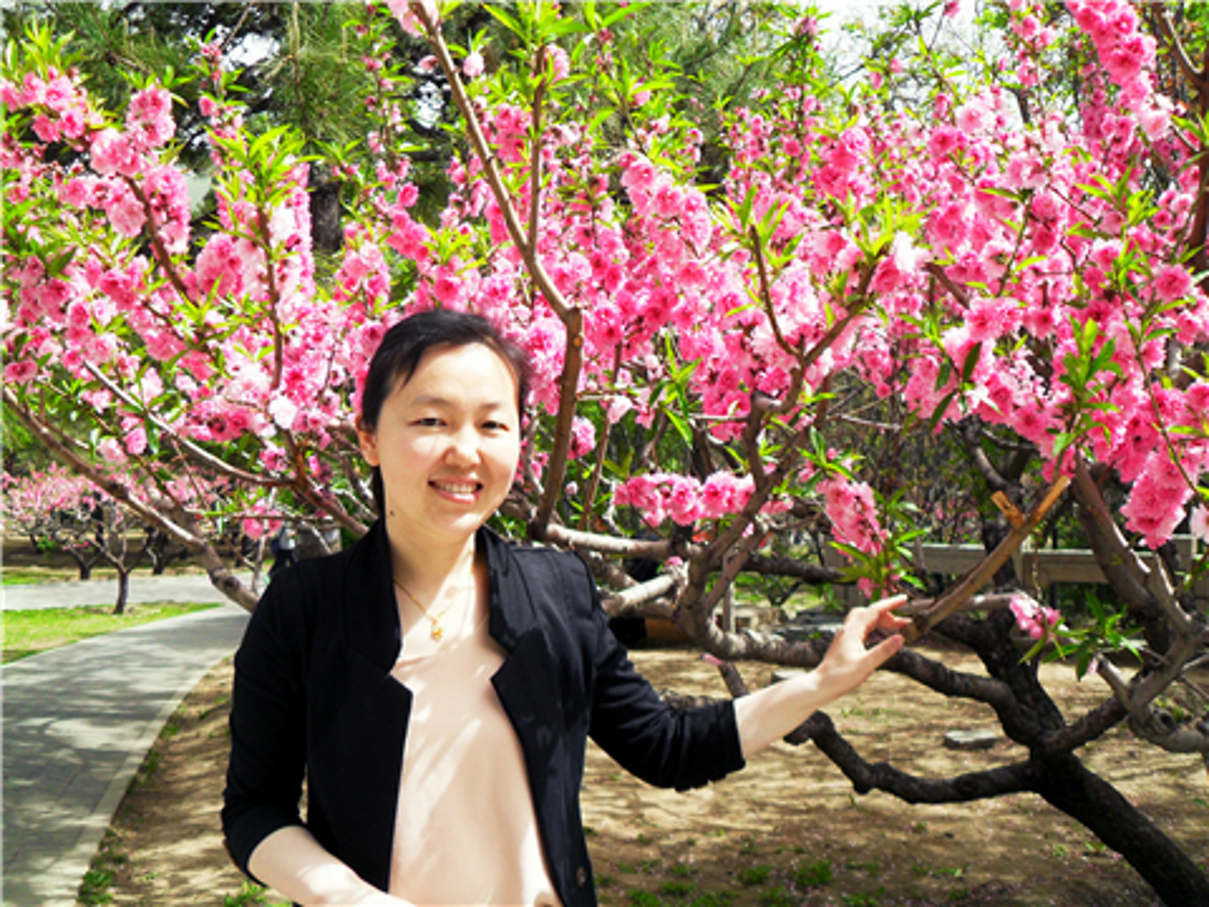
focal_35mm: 35
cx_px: 604
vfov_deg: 40.7
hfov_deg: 52.6
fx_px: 1222
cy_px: 454
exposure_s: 1/60
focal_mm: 6.2
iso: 100
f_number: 8.9
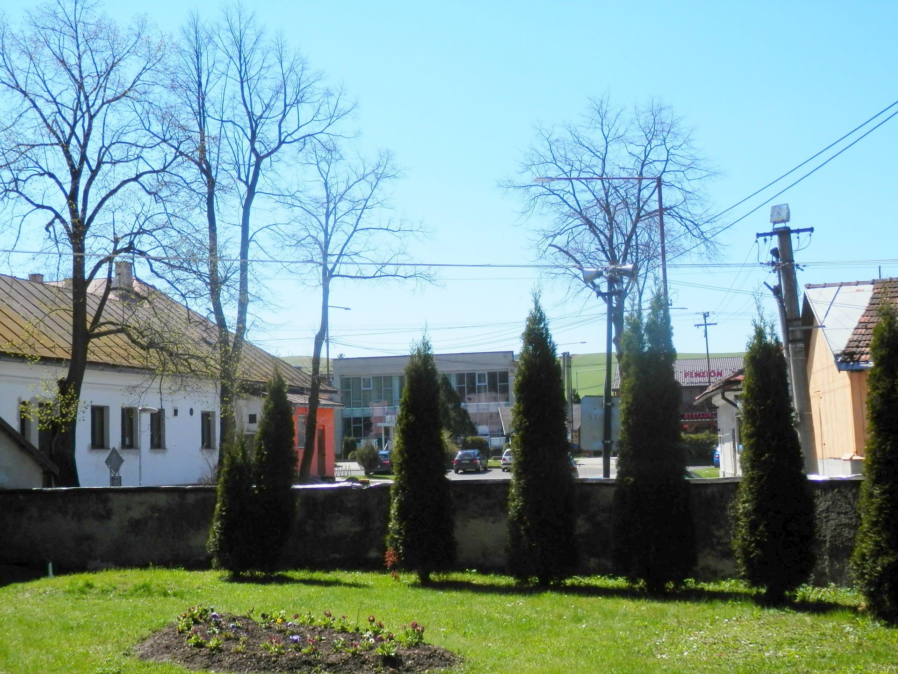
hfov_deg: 38.9
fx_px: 1271
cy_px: 337
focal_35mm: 49
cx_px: 449
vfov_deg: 29.7
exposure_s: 1/800
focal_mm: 8.9
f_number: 4
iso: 80
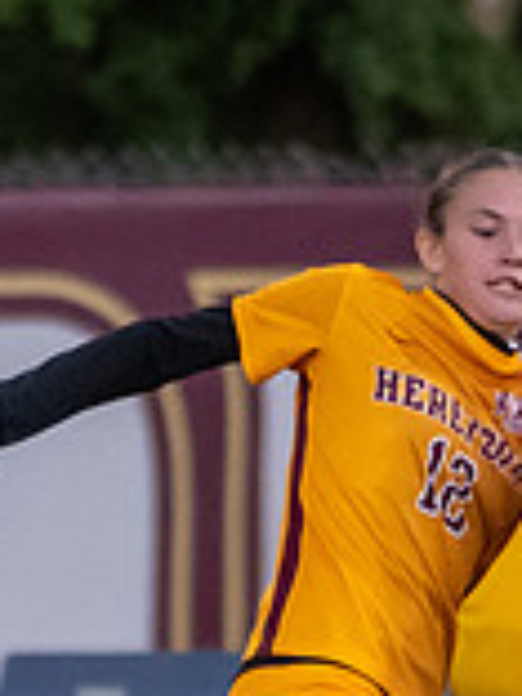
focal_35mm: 2770
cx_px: -46
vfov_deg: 0.7
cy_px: 1092
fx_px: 55694
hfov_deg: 0.5
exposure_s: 1/1000
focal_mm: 300
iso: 2800
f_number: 2.8
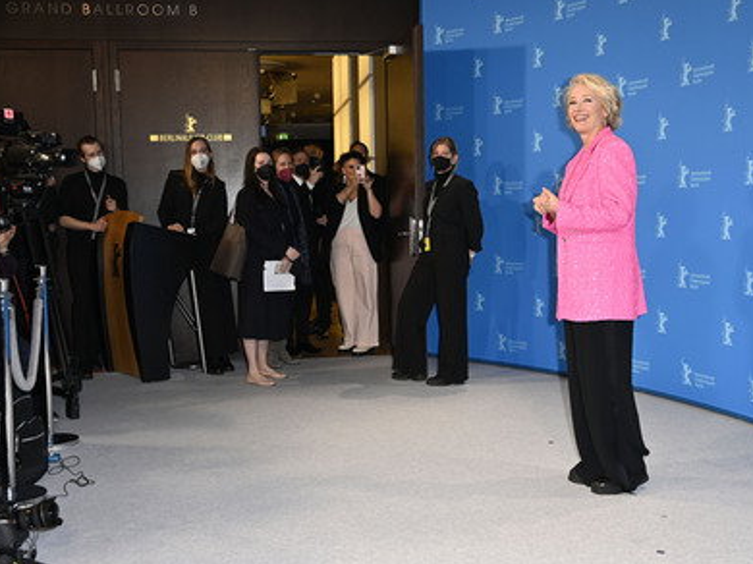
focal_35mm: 40
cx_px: 349
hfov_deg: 46.8
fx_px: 870
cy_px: 284
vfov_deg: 35.9
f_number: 5.6
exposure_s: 1/200
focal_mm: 36
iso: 1600
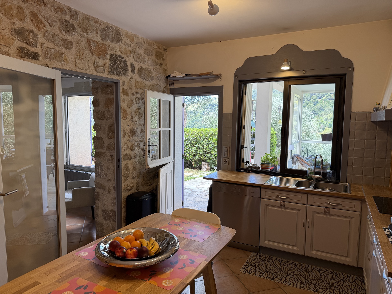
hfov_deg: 71.6
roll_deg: -1.2
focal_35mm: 24
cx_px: 196
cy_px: 147
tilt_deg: -5.5
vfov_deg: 56.8
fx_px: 272
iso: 64
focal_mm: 6.76
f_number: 1.78
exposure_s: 1/100
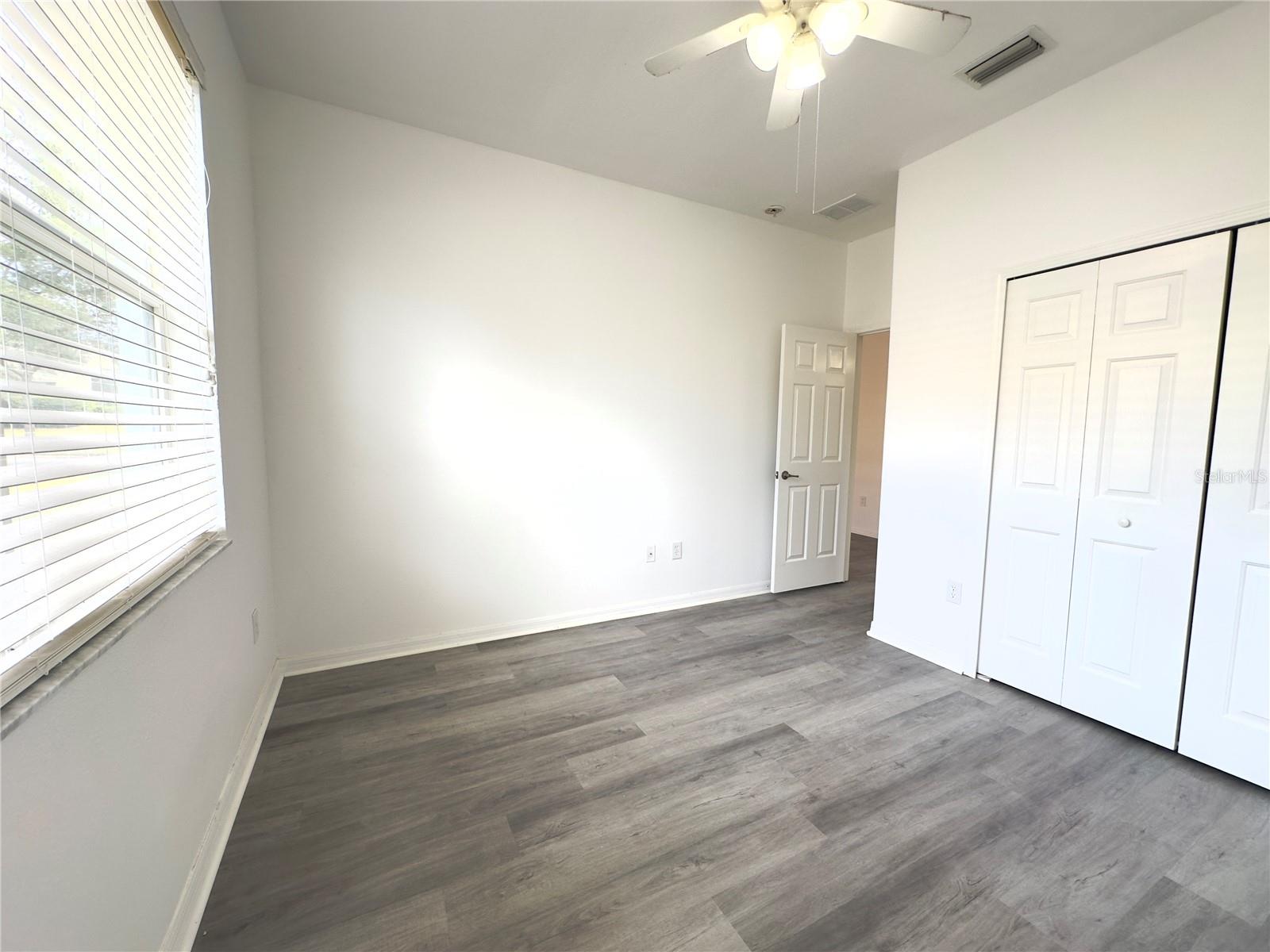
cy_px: 476
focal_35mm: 14
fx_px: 514
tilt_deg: -5.6
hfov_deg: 102.1
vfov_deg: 85.7
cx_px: 635
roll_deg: -0.8
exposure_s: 1/99
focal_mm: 2.22
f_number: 2.2
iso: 40
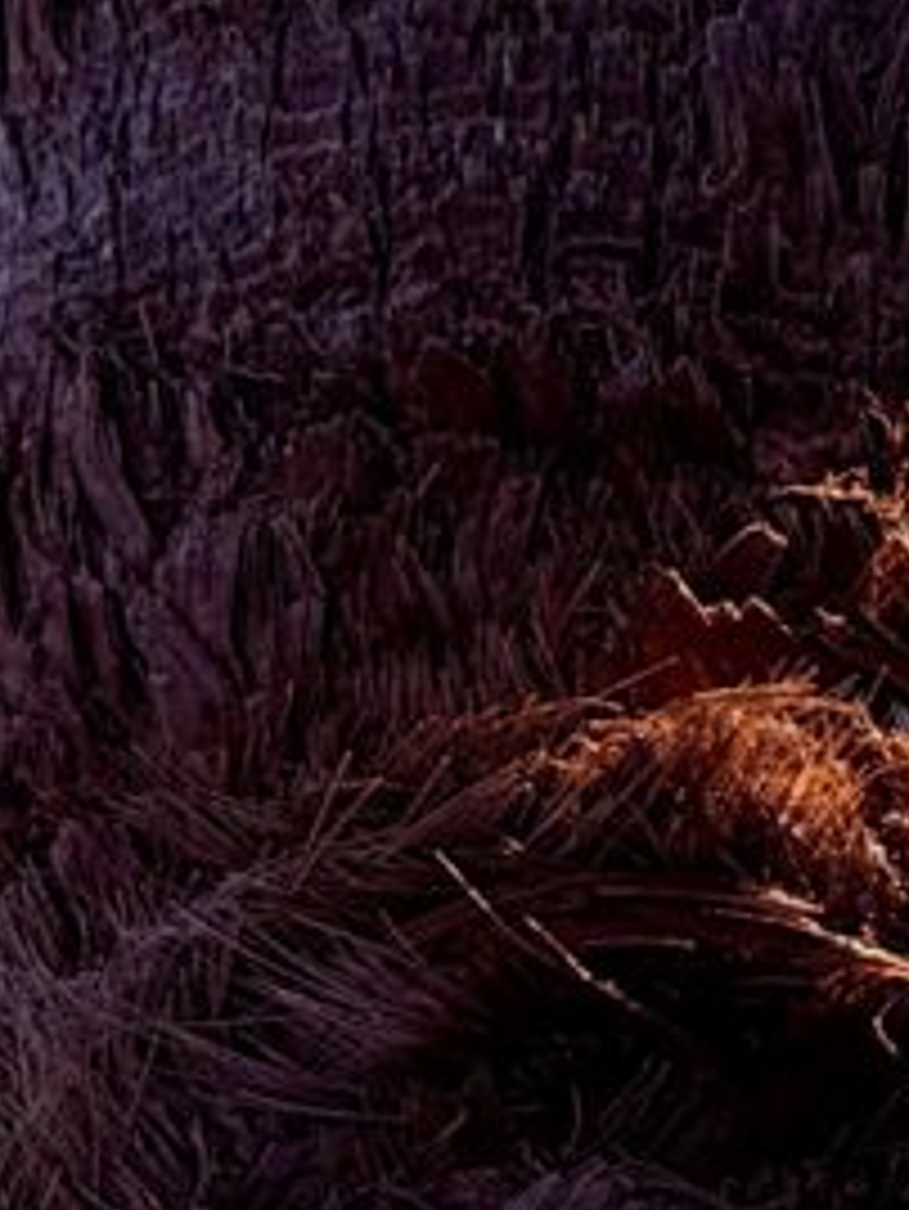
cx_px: -76
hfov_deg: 3.7
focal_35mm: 397
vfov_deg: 5.0
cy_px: 812
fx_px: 13889
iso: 20
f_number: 2.8
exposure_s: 1/734
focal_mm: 16.89
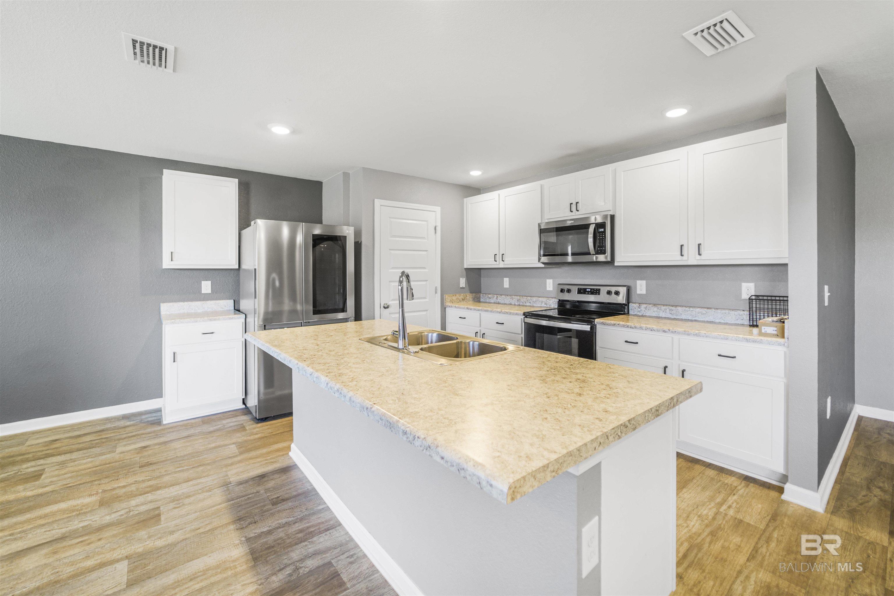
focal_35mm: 14
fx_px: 348
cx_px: 447
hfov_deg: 104.3
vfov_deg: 81.2
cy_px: 298
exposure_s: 1/125
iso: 640
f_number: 2.8
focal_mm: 14
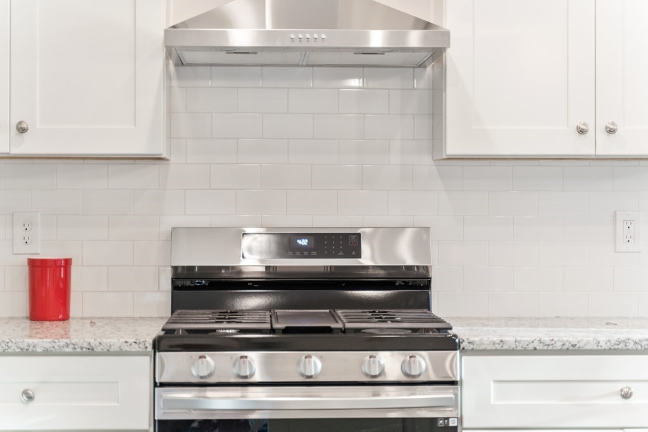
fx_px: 1350
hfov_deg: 27.0
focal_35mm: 75
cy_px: 216
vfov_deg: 18.2
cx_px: 324
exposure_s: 1/80
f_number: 2.8
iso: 320
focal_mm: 75
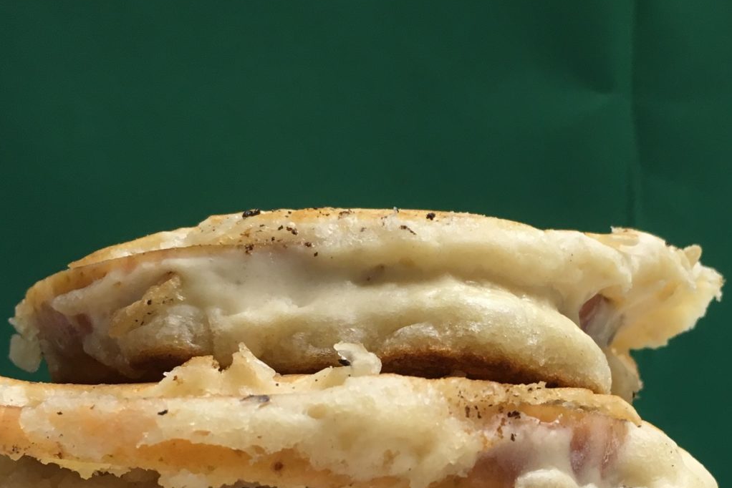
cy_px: 435
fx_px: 1200
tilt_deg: -6.1
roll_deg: +1.2
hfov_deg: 33.2
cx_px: 562
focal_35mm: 59
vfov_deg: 22.5
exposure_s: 1/30
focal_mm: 4.15
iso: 64
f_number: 2.2
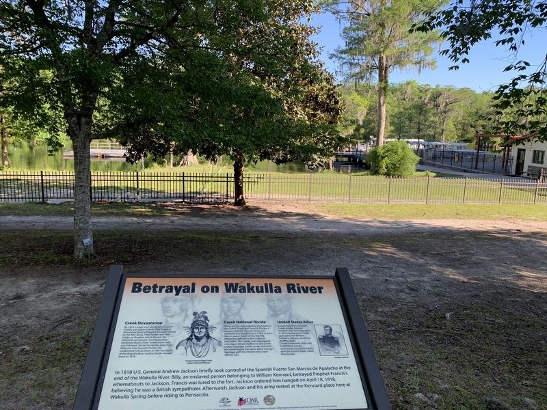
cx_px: 274
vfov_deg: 53.1
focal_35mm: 26
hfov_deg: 67.3
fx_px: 411
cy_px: 205
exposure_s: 1/333
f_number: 1.8
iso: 25
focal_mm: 4.25
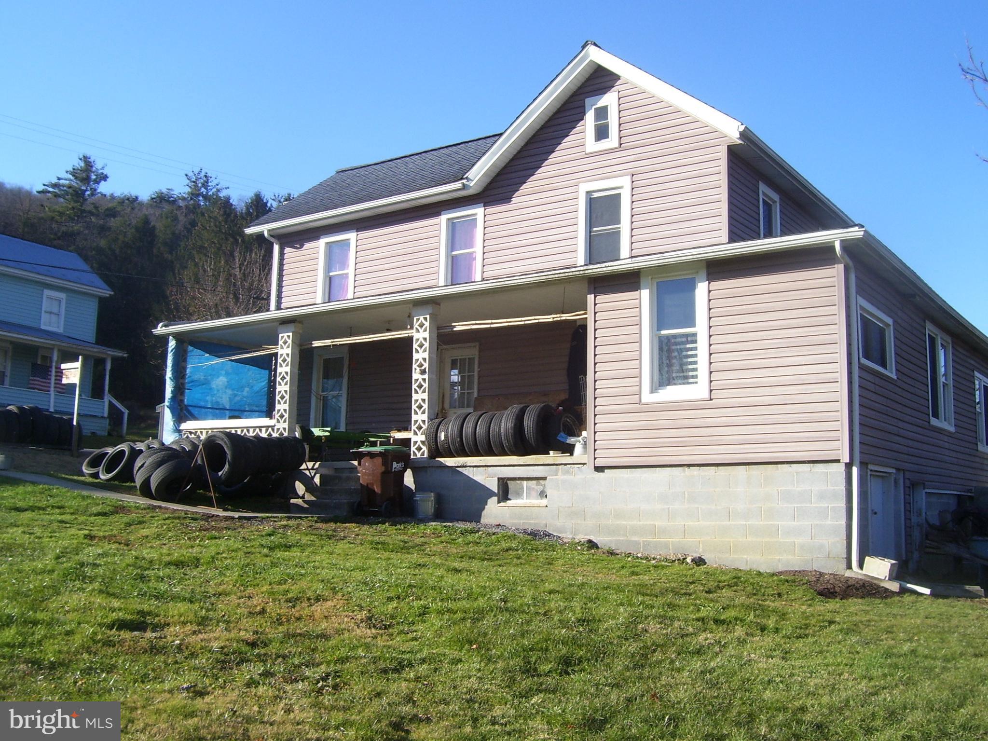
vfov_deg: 39.7
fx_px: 1028
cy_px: 370
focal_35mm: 36
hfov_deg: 51.4
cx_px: 494
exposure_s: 1/250
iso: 80
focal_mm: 6
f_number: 4.8
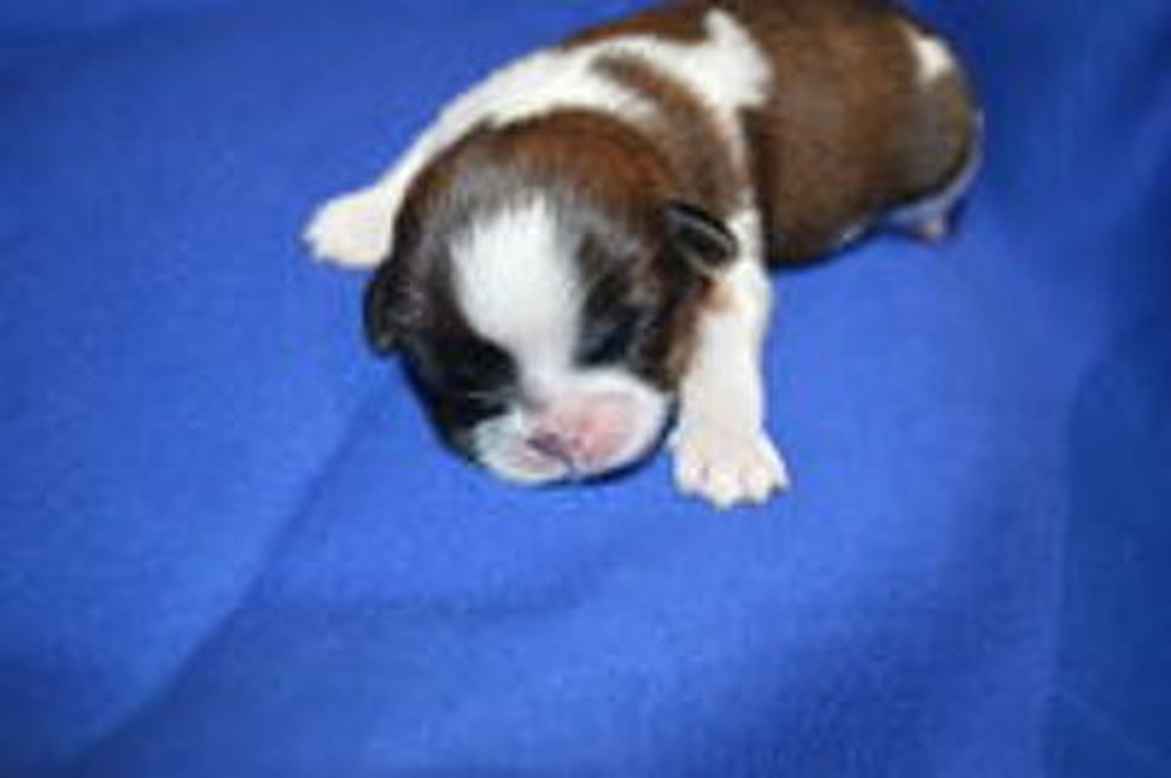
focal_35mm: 42
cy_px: 389
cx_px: 586
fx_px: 1365
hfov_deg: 46.4
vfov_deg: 31.8
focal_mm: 28
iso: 800
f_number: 4.2
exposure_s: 1/60
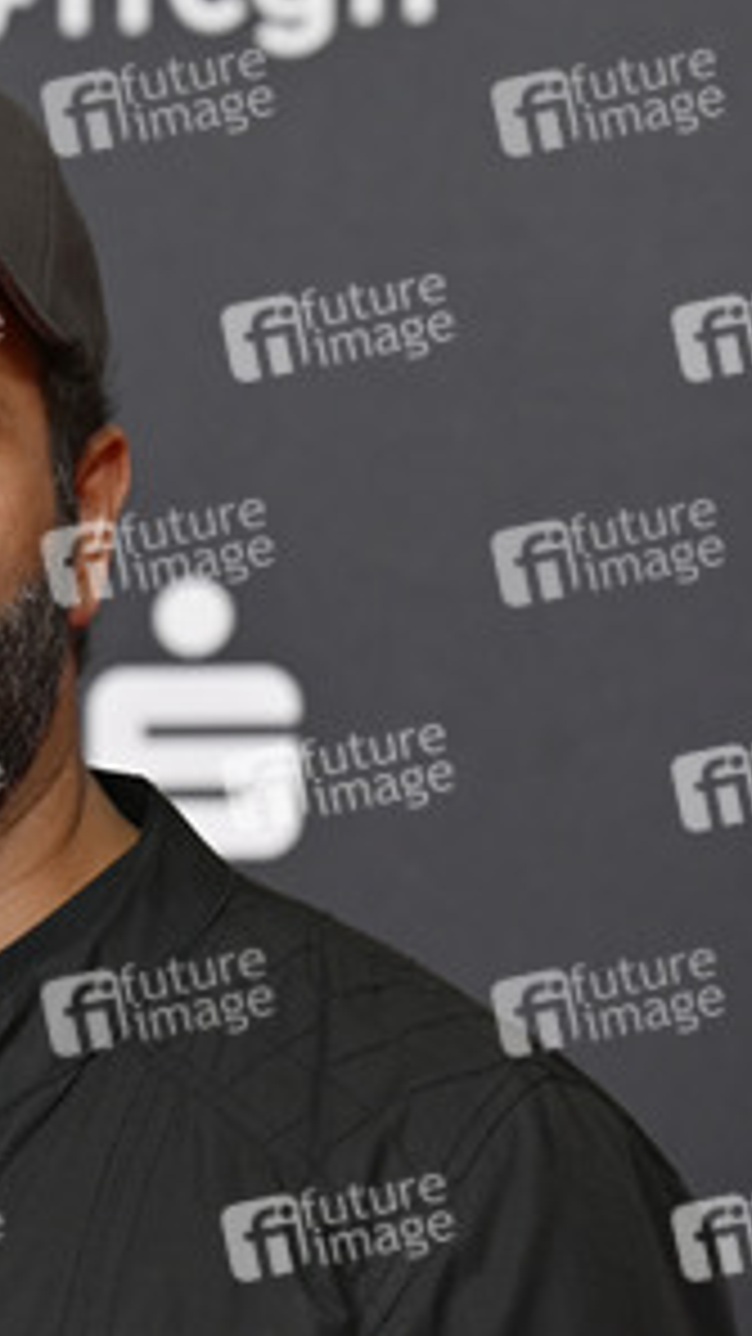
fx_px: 9858
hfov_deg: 4.4
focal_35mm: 278
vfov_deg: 7.8
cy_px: 666
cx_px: -232
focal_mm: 175
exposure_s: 1/320
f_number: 5
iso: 1250
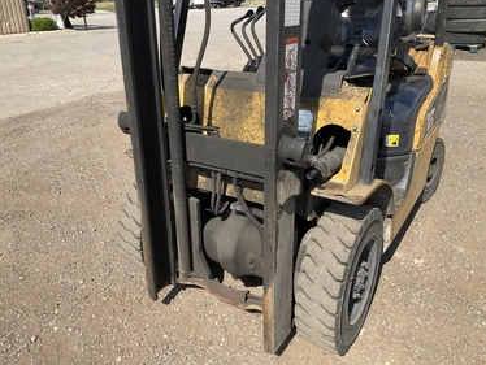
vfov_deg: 45.5
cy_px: 187
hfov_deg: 58.3
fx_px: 436
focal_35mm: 31
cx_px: 238
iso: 25
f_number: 1.8
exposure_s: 1/1221
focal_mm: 3
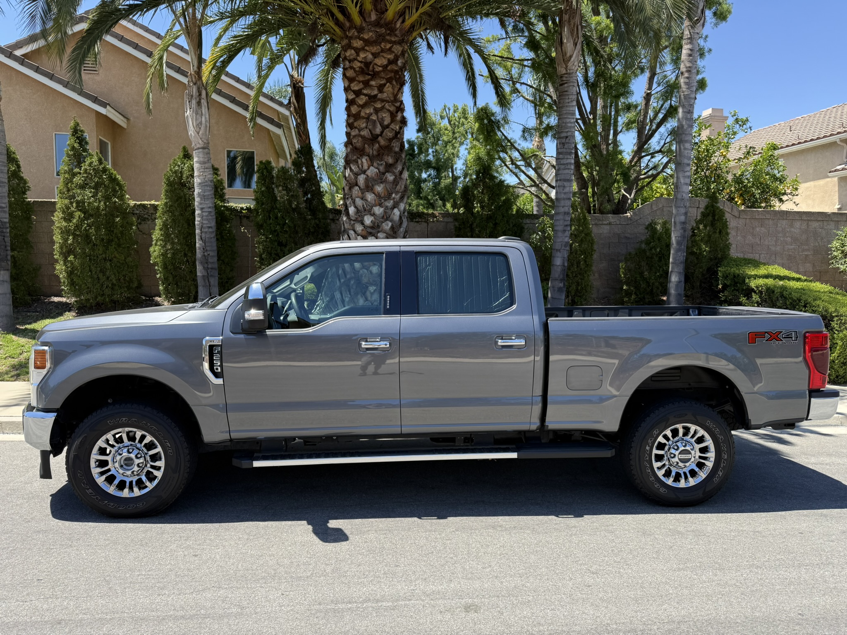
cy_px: 318
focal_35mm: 24
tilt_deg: -3.6
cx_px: 424
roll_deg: -1.0
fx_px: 587
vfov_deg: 56.8
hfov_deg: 71.6
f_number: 1.78
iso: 80
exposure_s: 1/1410
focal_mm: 6.76
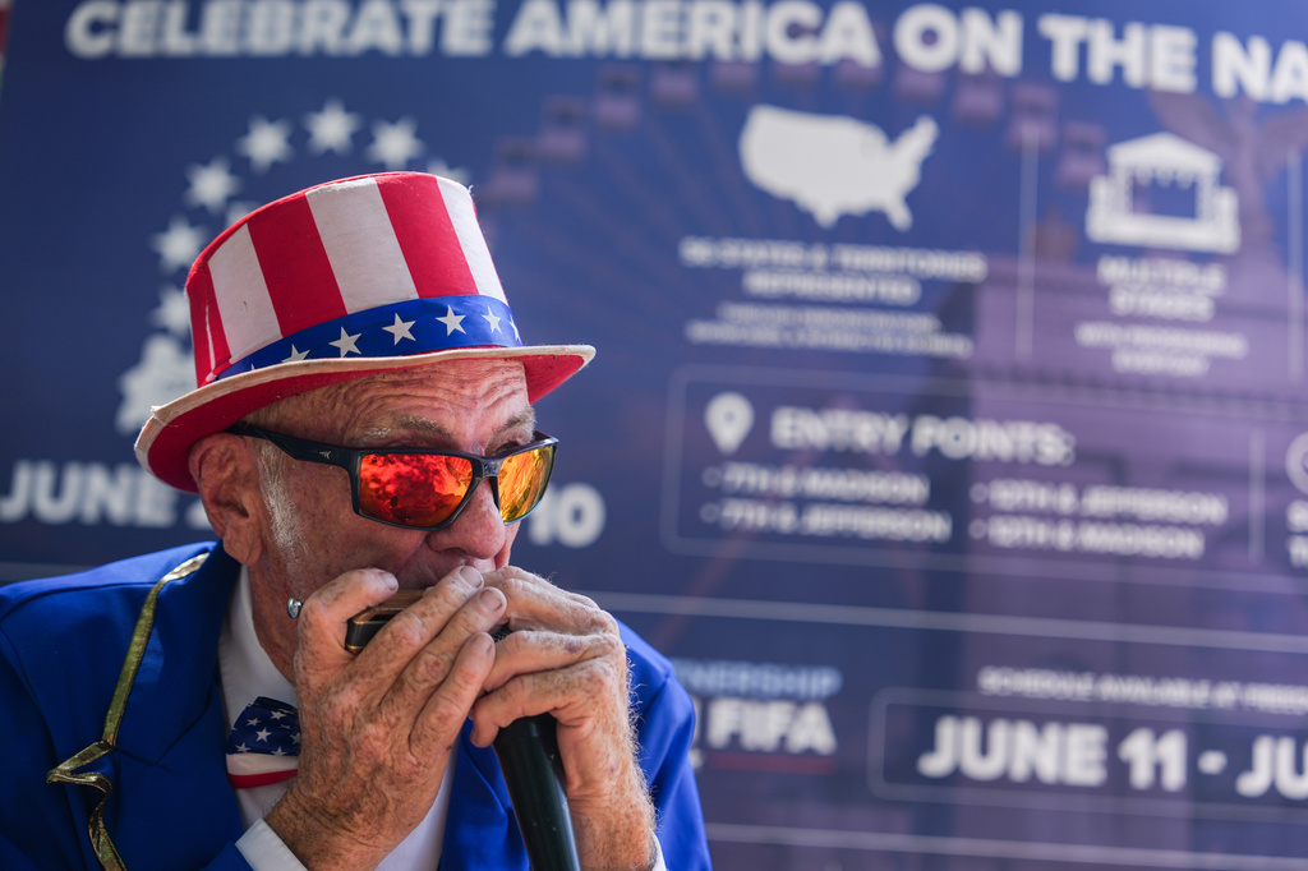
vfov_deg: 20.6
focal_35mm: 66
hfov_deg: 30.5
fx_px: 2397
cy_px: 436
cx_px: 654
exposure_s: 1/500
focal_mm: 66
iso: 100
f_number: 2.8
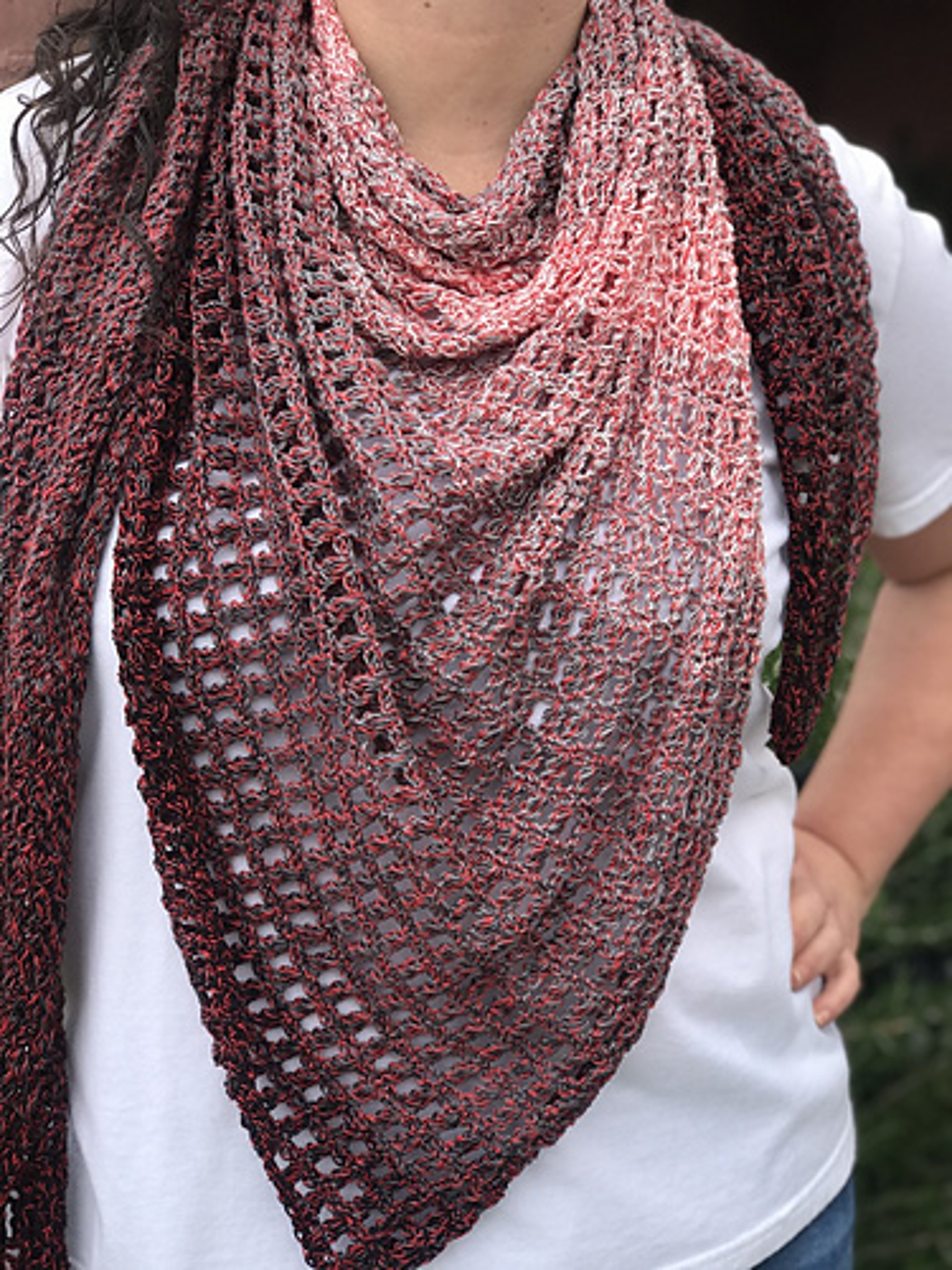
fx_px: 2090
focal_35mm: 57
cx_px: 476
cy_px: 635
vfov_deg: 33.8
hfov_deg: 25.7
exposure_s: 1/306
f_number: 2.8
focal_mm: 6.6
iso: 20
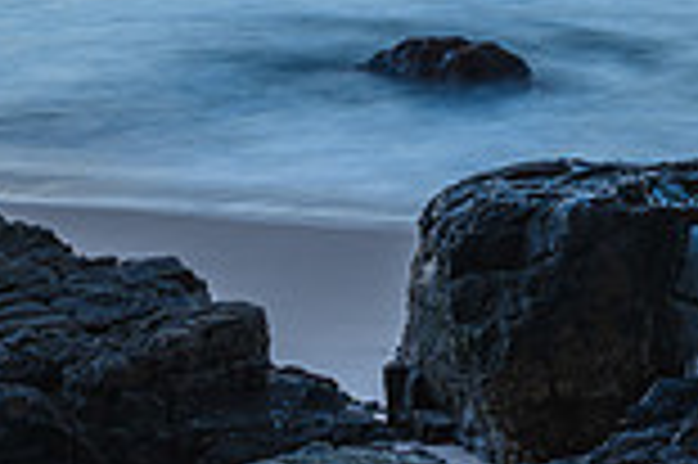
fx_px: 4629
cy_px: -282
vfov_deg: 5.7
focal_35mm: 239
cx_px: 671
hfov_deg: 8.6
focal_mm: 62
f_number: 9
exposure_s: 4
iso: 31
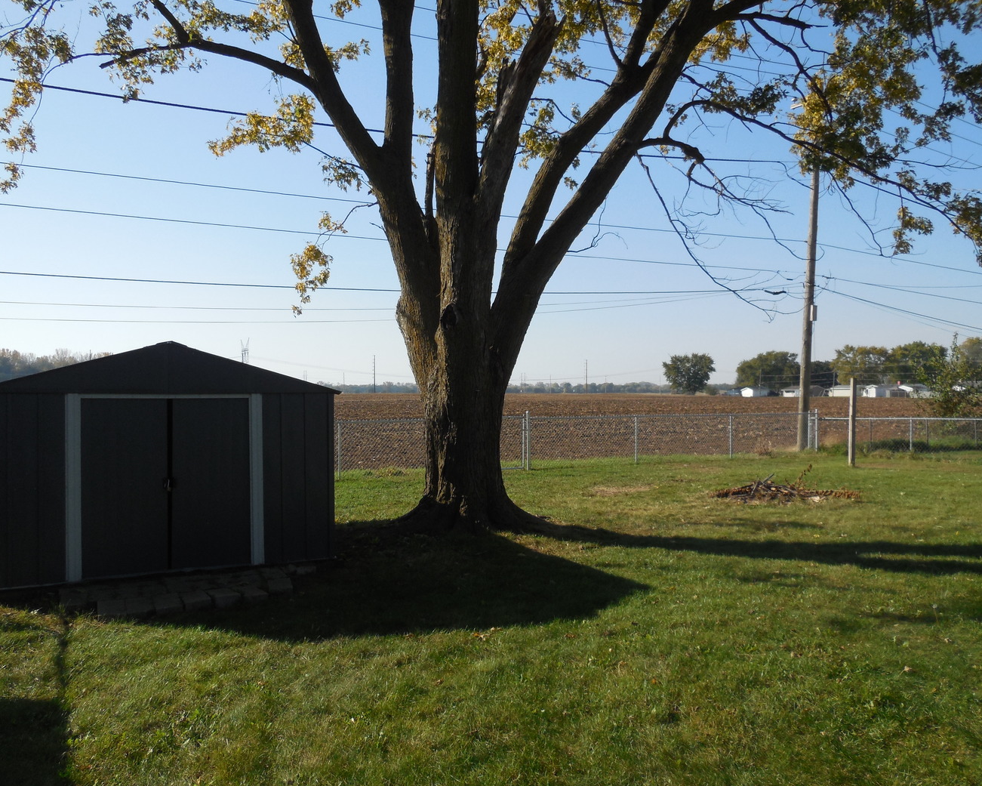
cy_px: 401
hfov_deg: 64.1
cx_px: 477
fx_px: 785
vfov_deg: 53.2
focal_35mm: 27
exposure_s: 1/1600
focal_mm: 4.5
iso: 125
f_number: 3.1
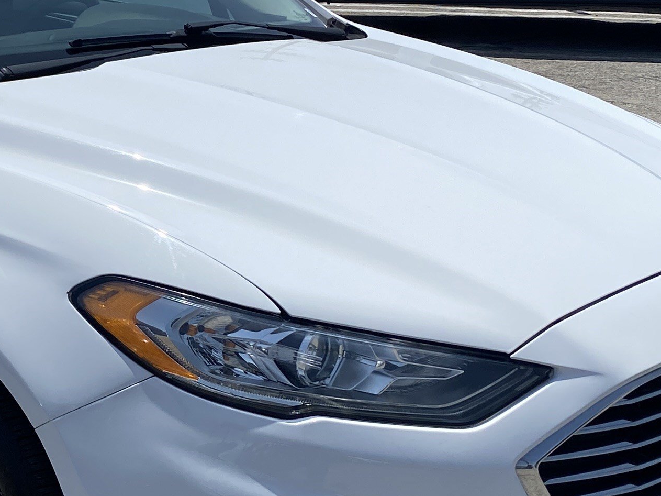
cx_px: 62
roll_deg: -1.9
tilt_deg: -14.8
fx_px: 1585
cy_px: 247
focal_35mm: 83
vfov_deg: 17.8
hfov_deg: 22.9
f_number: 1.8
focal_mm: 4.25
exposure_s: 1/5025
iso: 32
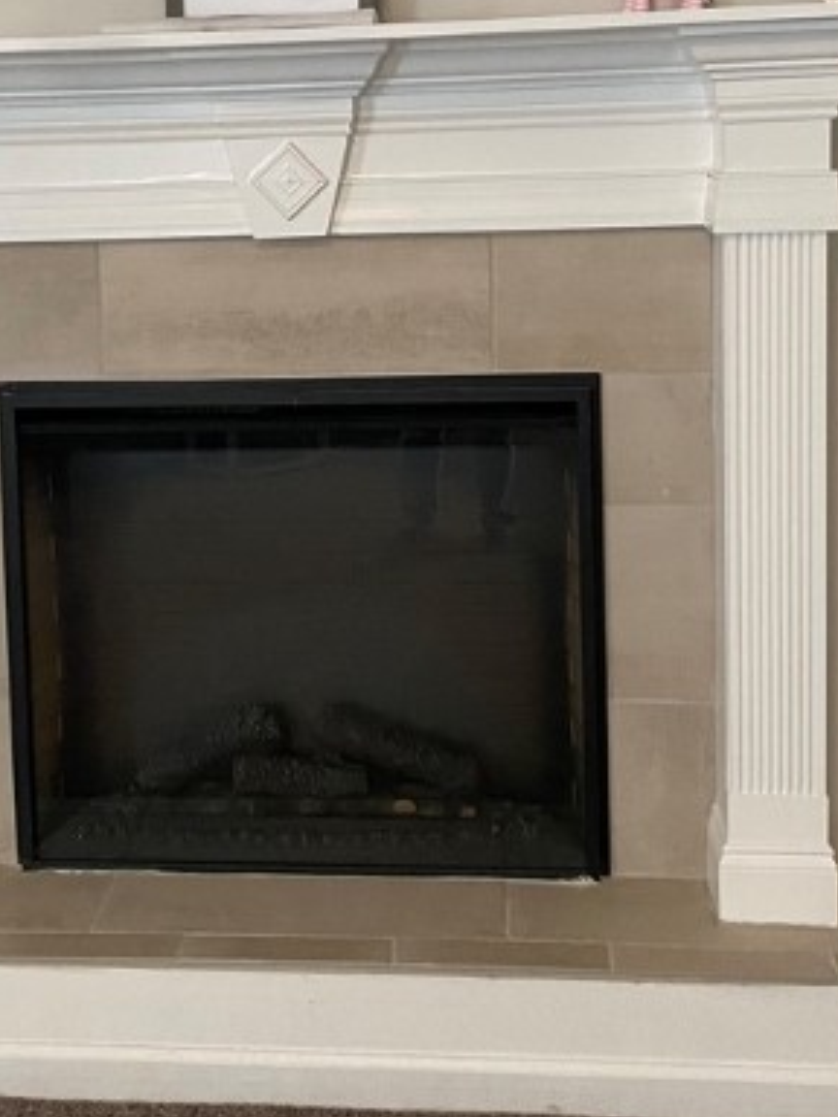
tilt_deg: -5.9
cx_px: 276
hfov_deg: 27.9
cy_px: 305
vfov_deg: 36.1
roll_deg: +0.7
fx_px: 1678
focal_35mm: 52
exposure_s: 1/60
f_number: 1.8
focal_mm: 4.25
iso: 500
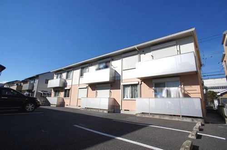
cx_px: 114
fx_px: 151
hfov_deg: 73.9
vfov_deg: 52.9
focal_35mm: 24
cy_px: 75
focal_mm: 16
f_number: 8
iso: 200
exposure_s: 1/1000
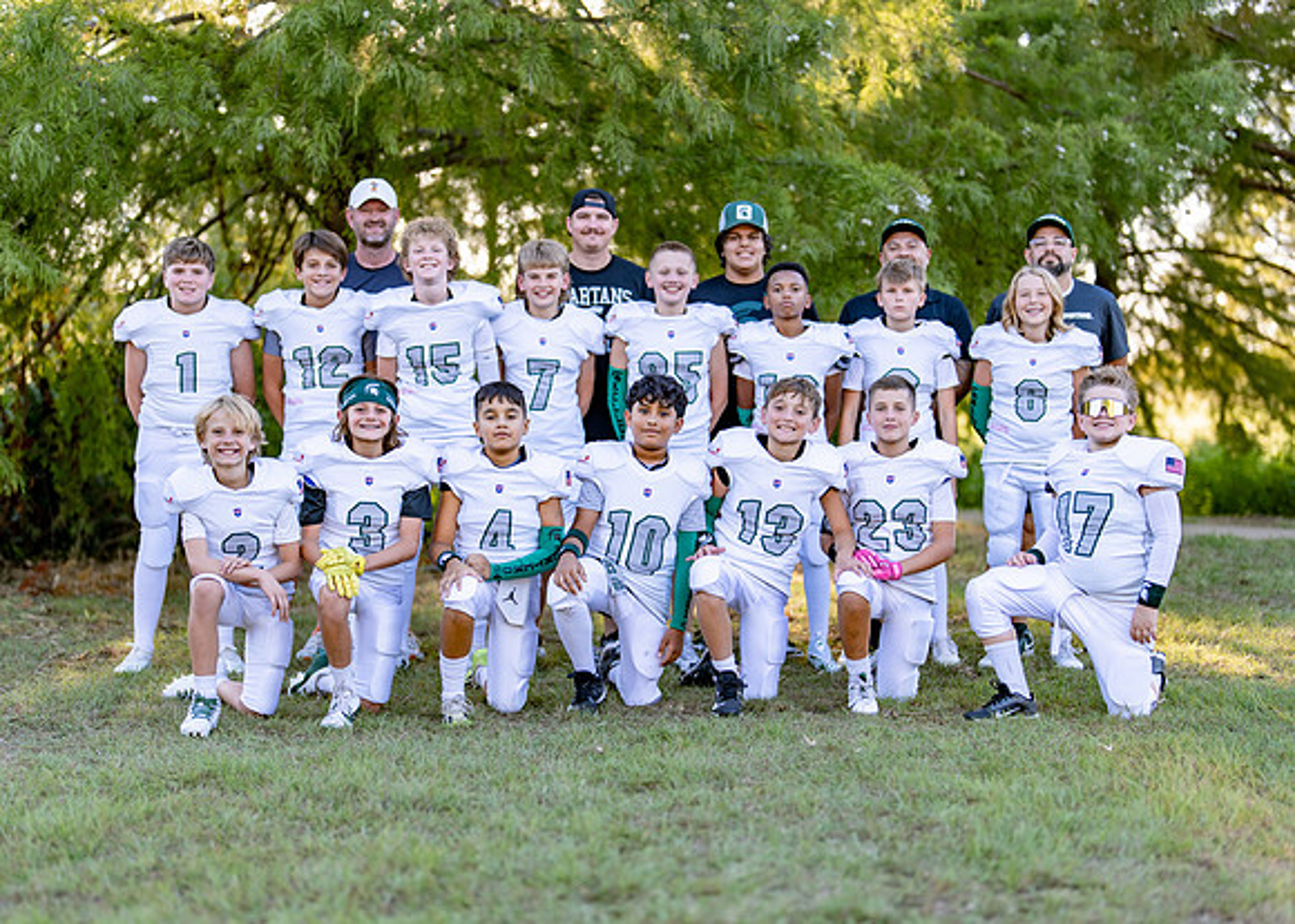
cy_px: 490
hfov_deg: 32.8
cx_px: 644
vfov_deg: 23.7
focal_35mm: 60
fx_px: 2202
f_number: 1.2
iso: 100
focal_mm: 50
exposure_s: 1/1000
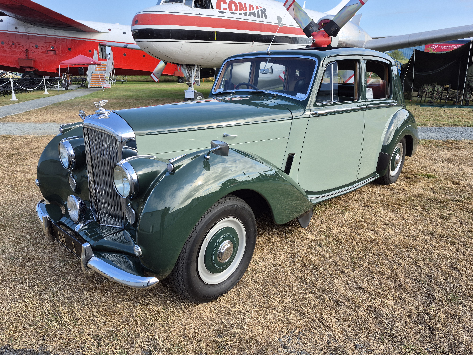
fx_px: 314
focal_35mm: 23
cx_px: 236
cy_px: 178
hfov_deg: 73.9
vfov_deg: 58.9
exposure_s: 1/728
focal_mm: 5.4
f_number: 1.8
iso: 25
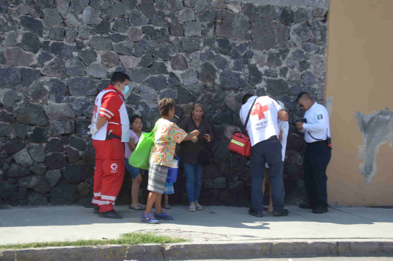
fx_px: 687
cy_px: 130
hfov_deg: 31.9
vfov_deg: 21.5
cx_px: 196
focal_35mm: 63
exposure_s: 1/160
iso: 100
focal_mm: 42
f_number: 6.3
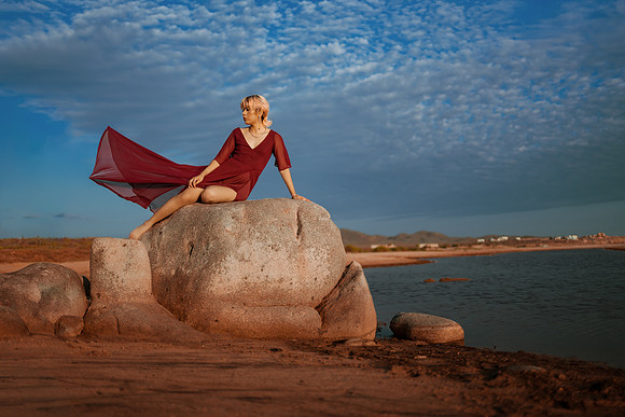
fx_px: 608
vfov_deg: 37.9
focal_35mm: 35
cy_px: 208
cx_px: 312
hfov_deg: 54.4
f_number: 1.4
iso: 100
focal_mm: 35
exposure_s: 1/8000
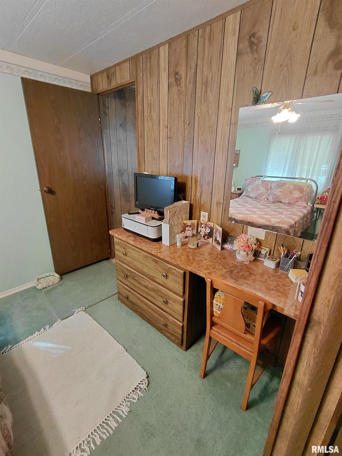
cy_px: 228
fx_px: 211
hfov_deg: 78.1
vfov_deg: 94.5
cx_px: 171
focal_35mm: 16
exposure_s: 1/40
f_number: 2.2
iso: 250
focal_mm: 1.64
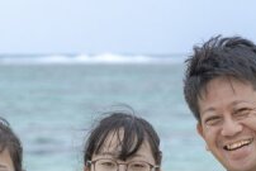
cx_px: 55
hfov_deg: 5.7
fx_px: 2569
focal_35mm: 361
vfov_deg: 3.8
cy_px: 239
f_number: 4
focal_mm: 70
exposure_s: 1/1600
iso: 200
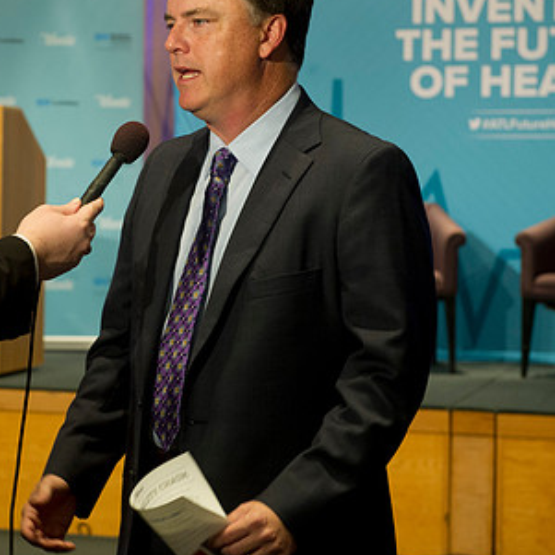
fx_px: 1959
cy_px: 210
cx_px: 138
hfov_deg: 16.0
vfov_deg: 16.1
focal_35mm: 108
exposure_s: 1/100
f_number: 5
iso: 2500
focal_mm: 66
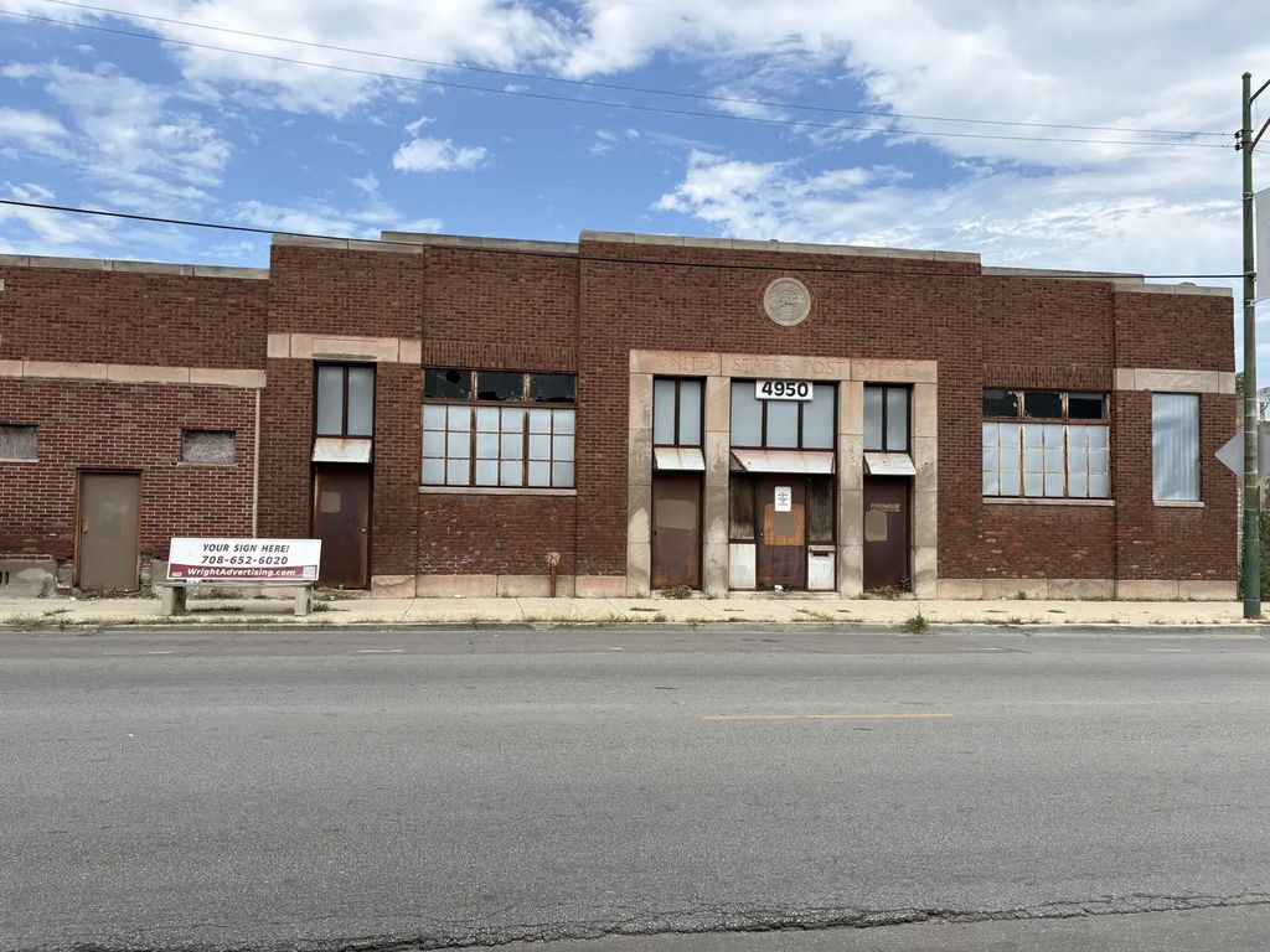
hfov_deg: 67.3
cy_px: 476
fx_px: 954
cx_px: 635
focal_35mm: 26
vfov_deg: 53.1
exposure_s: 1/2075
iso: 50
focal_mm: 5.96
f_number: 1.6
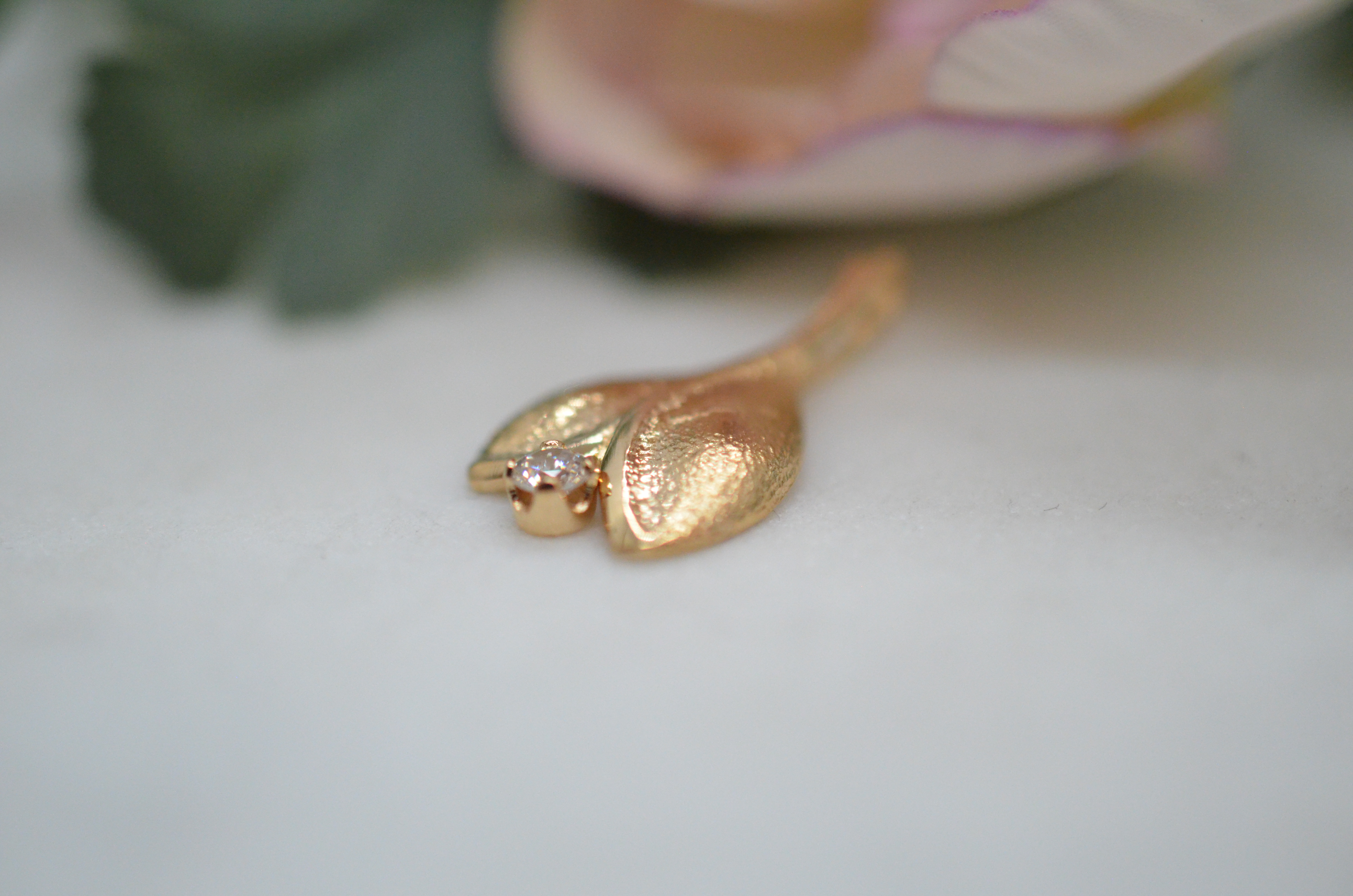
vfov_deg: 22.5
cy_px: 448
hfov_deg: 33.5
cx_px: 676
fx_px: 2250
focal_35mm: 60
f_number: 3.3
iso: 3200
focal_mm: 40
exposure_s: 1/4000
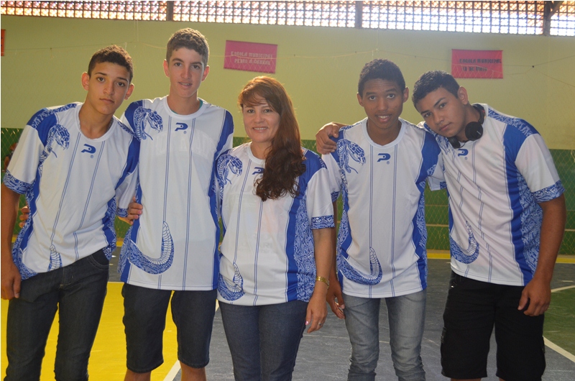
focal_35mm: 45
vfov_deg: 29.7
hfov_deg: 43.7
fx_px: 717
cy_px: 190
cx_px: 288
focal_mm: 30
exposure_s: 1/60
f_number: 4.5
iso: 1000
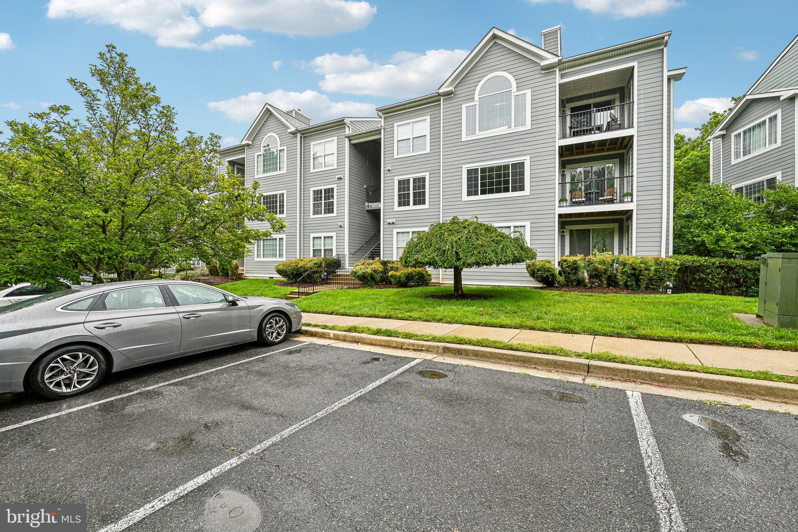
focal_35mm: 14
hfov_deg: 104.3
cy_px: 266
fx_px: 310
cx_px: 399
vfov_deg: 81.2
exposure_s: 1/125
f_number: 8
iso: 100
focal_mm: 14
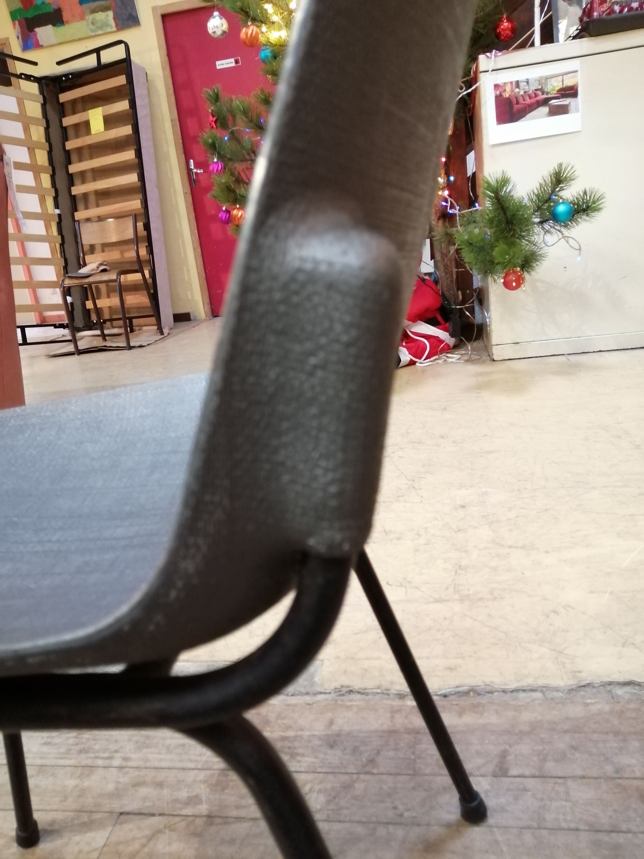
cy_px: 430
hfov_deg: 53.1
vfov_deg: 67.3
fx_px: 645
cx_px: 322
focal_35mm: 26
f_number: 1.8
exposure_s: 1/20
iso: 500
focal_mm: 3.46
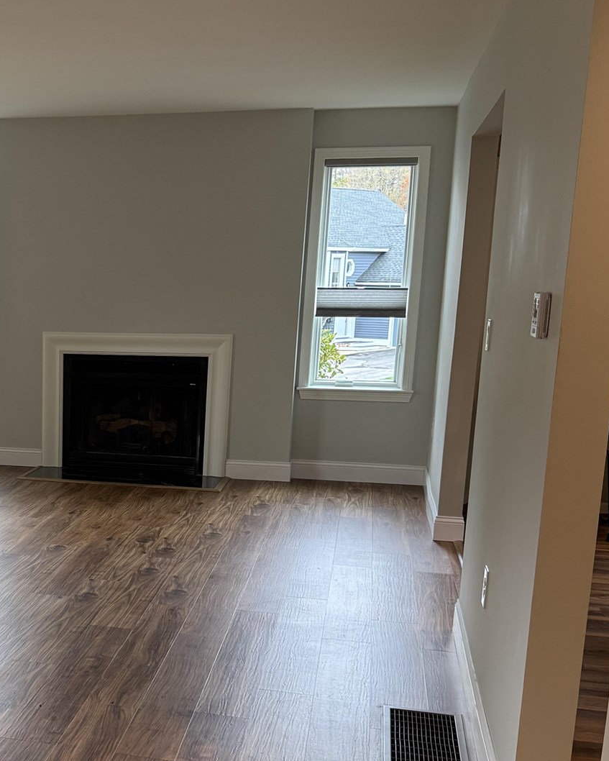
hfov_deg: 28.0
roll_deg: -0.2
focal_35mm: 51
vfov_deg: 36.3
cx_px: 6
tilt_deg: -11.6
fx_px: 1149
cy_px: 504
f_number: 1.78
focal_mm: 6.76
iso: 125
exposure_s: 1/120
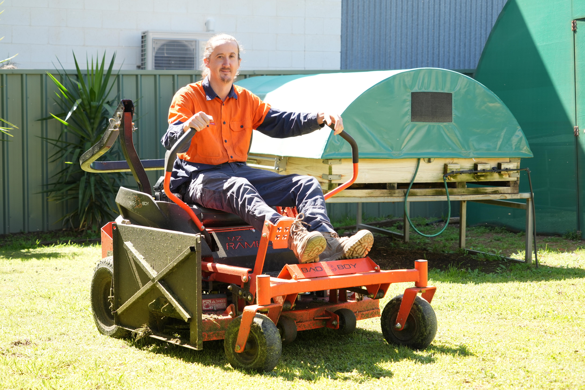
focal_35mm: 72
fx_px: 1170
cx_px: 292
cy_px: 195
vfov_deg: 18.9
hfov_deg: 28.1
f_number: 5.6
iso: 320
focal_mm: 72
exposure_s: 1/200
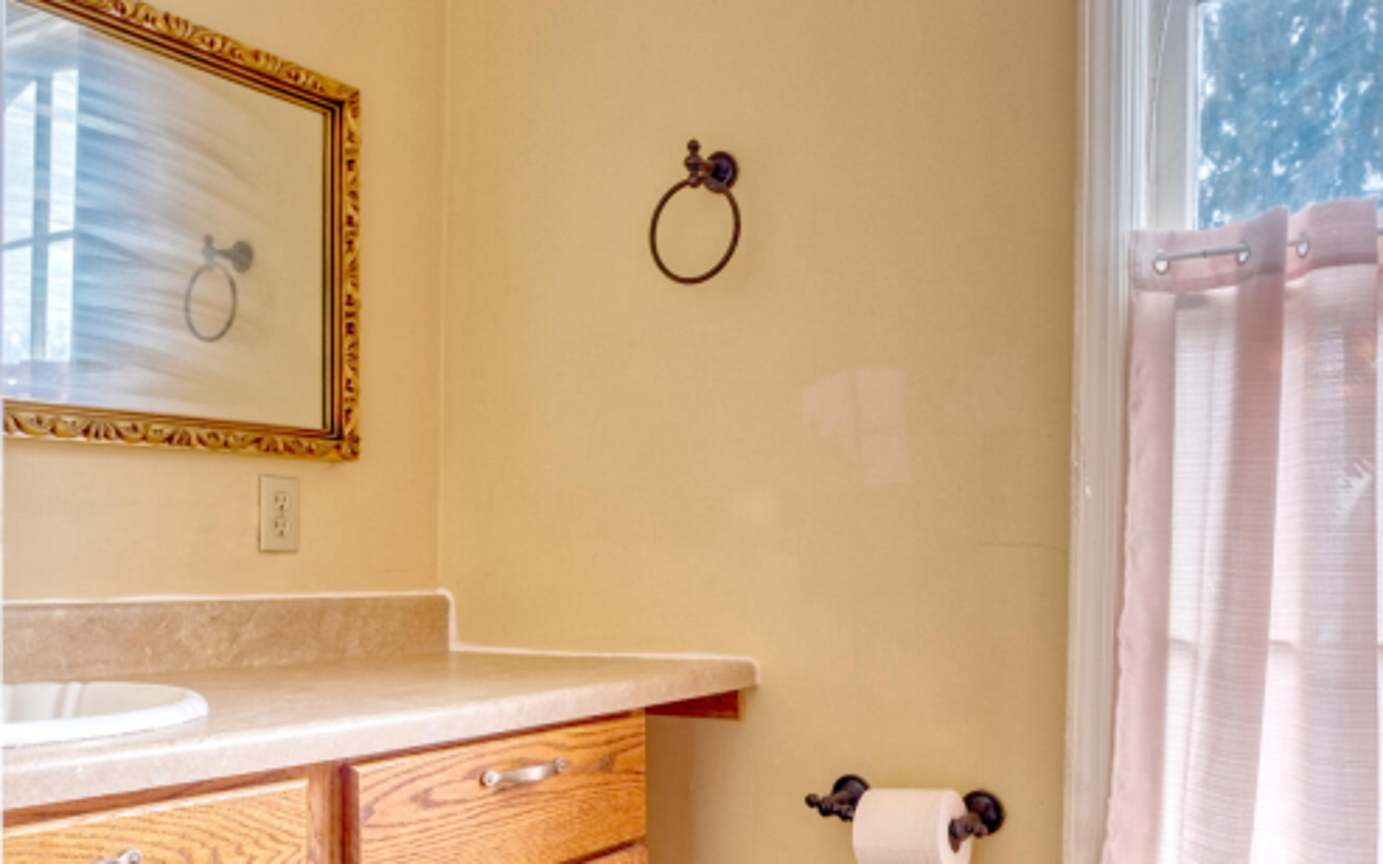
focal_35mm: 31
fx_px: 1168
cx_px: 699
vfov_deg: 40.2
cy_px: 564
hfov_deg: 61.2
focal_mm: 13
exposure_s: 1/50
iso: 1000
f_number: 4
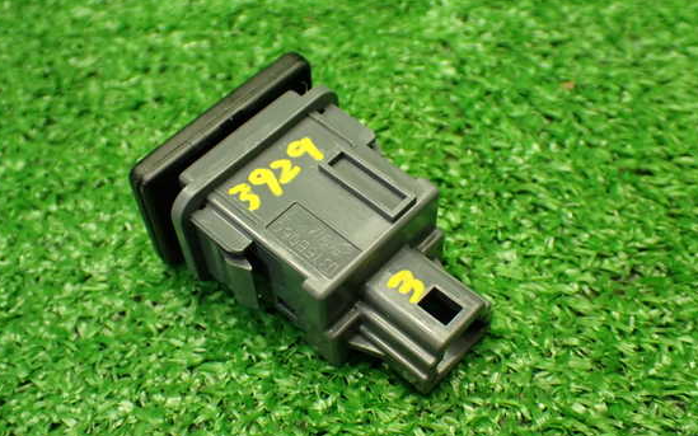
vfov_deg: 29.2
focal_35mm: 44
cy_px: 221
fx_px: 837
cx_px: 343
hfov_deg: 45.3
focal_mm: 6.83
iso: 800
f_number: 2.7
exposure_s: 1/100
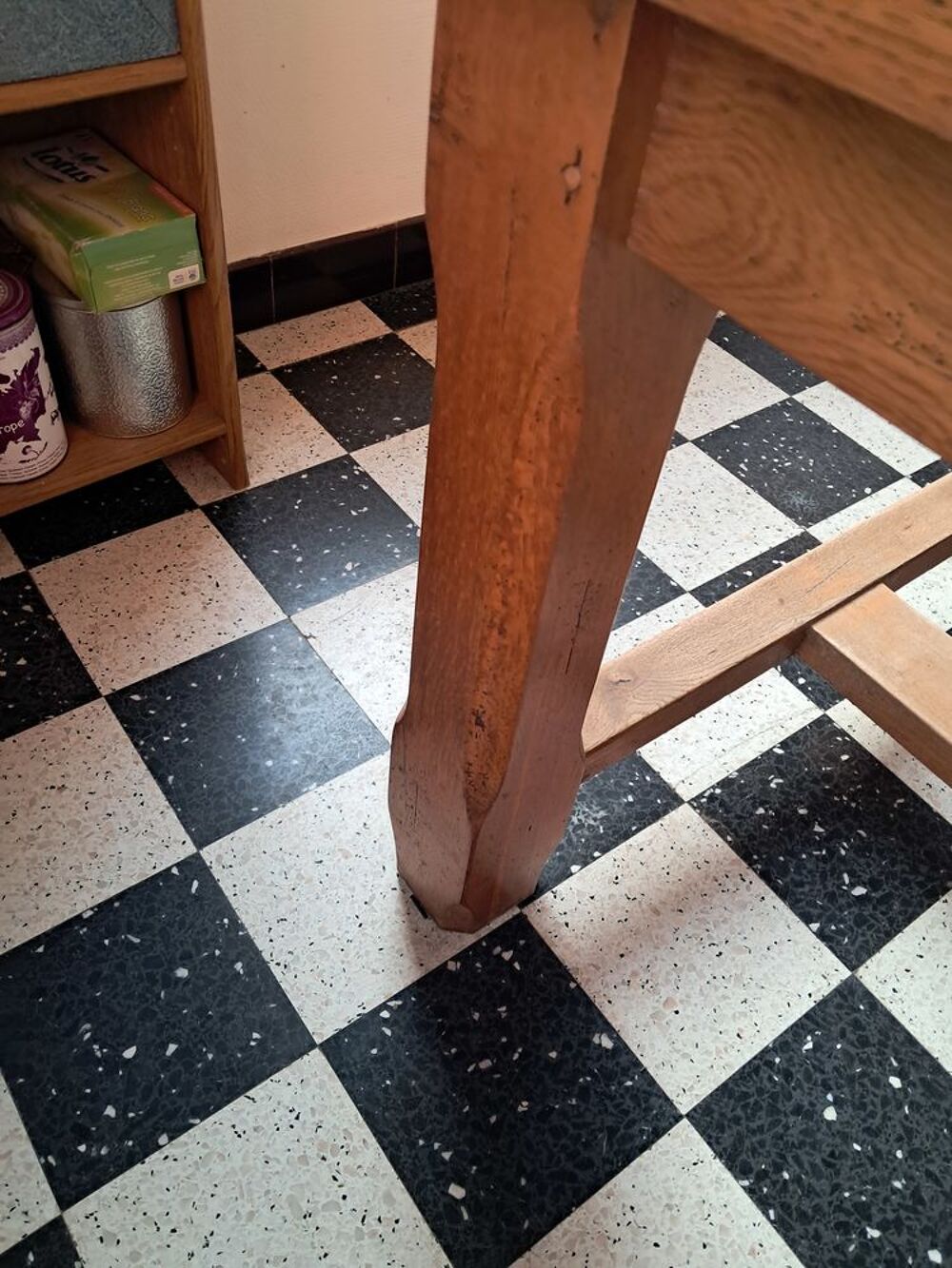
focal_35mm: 27
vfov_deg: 65.3
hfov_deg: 51.4
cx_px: 476
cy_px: 634
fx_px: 990
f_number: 1.8
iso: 200
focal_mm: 4
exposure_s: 1/50
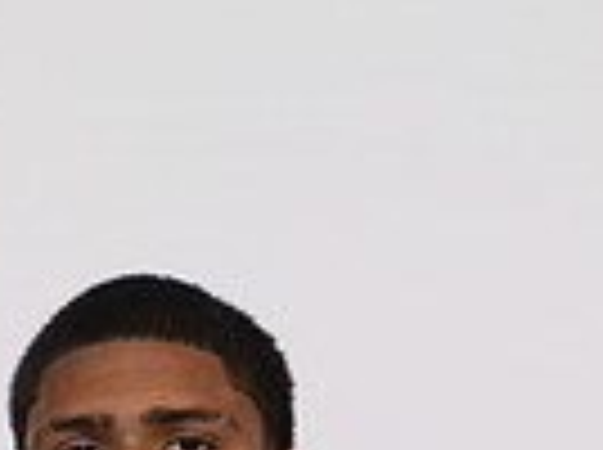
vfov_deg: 9.8
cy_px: 994
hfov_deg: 14.5
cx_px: 248
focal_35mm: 136
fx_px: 2365
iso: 640
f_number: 8
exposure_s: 1/320
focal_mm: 42
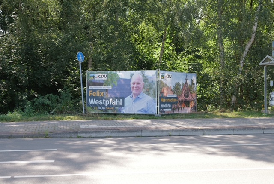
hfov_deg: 28.8
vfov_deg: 19.5
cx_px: 137
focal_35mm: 70
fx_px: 533
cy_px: 92
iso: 100
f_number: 4
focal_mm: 70
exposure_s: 1/125
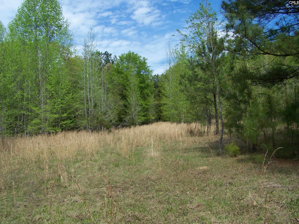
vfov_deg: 37.8
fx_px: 328
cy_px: 112
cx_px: 150
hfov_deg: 48.9
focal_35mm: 38
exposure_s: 1/640
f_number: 4
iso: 80
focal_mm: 6.3
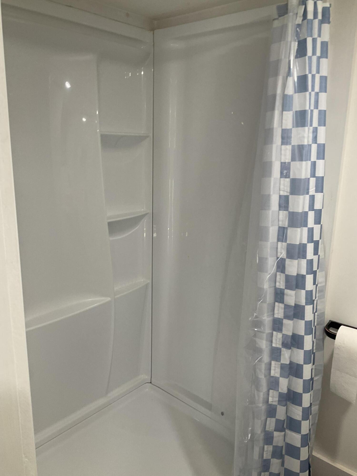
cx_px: 178
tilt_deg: -12.6
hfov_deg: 48.2
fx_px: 399
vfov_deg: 61.7
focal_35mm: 29
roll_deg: -0.7
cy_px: 238
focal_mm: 3
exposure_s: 1/50
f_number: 1.8
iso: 32
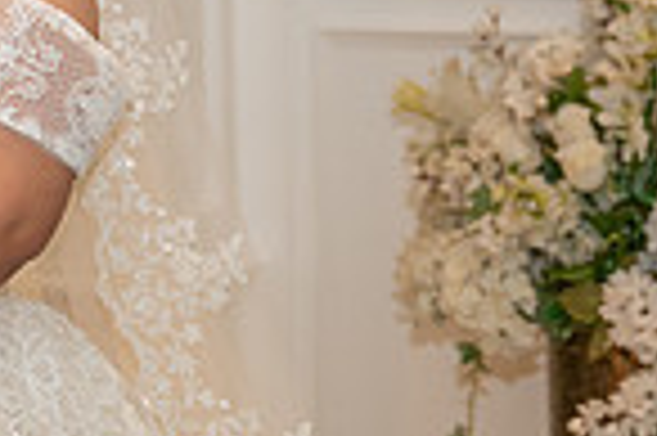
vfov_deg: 7.3
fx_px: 3409
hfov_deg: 10.5
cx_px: -428
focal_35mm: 187
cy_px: 47
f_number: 3.5
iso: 1600
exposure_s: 1/200
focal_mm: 47
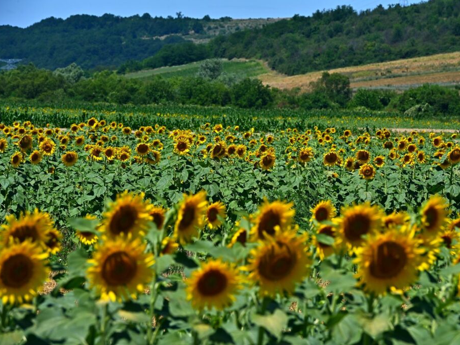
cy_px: 172
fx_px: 2884
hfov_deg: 9.1
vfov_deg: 6.8
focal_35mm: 217
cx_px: 253
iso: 200
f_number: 13
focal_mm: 200
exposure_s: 1/500
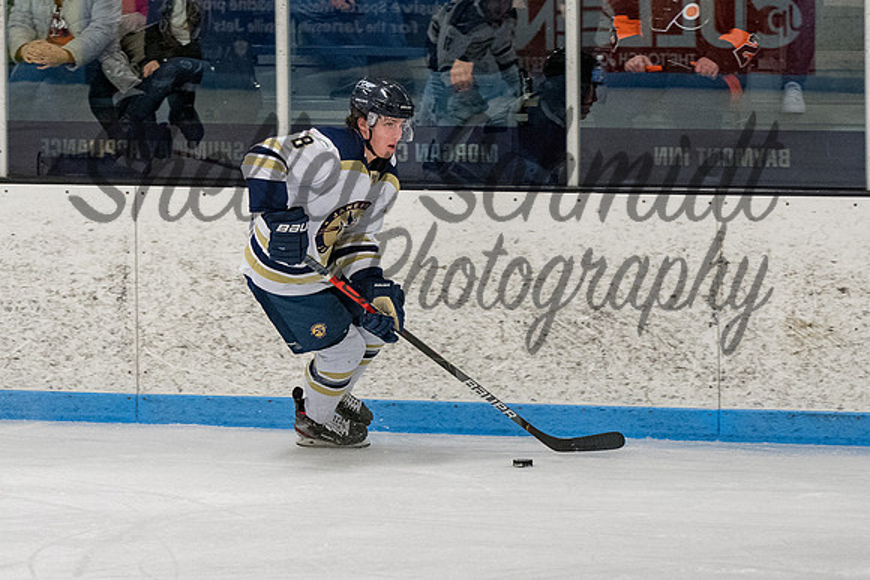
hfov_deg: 7.3
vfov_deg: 4.9
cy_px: 243
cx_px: 353
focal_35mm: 280
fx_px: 6779
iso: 2500
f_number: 3.5
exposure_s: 1/800
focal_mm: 122
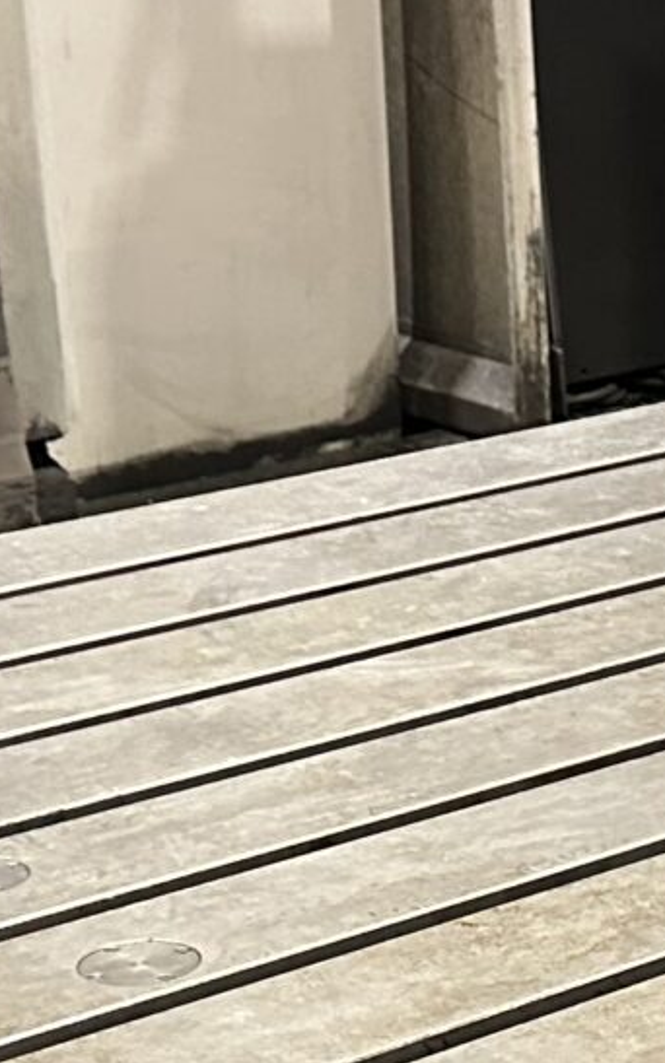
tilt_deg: -21.1
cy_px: 880
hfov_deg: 10.6
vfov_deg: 17.4
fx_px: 3450
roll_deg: -0.7
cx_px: 1036
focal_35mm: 119
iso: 800
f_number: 1.78
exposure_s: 1/50
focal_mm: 6.86
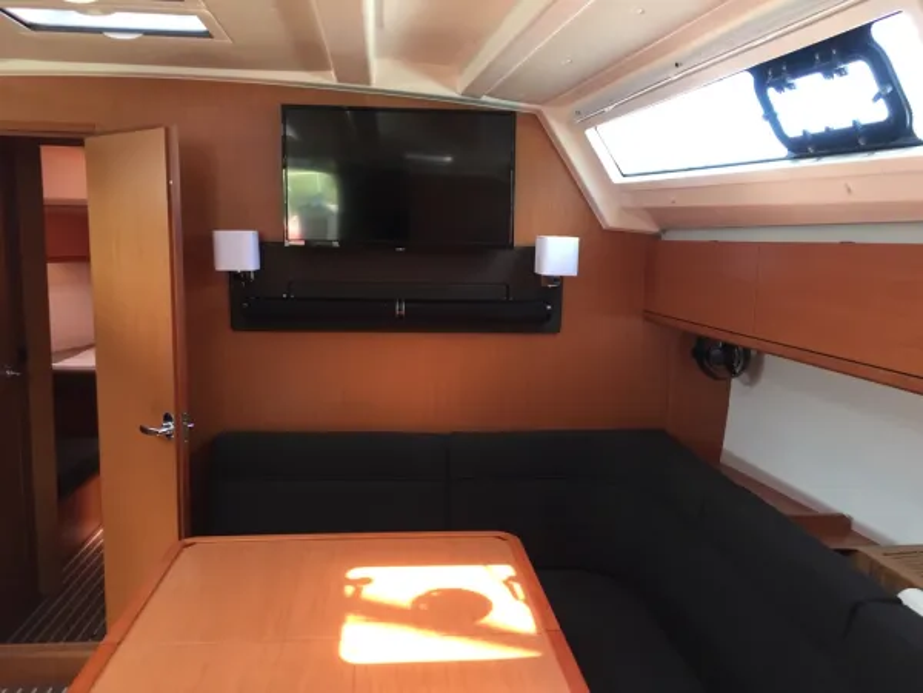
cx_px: 462
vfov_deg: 48.2
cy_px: 346
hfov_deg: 61.7
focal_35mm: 29
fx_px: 773
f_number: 2.2
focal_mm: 4.15
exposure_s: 1/33
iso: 80
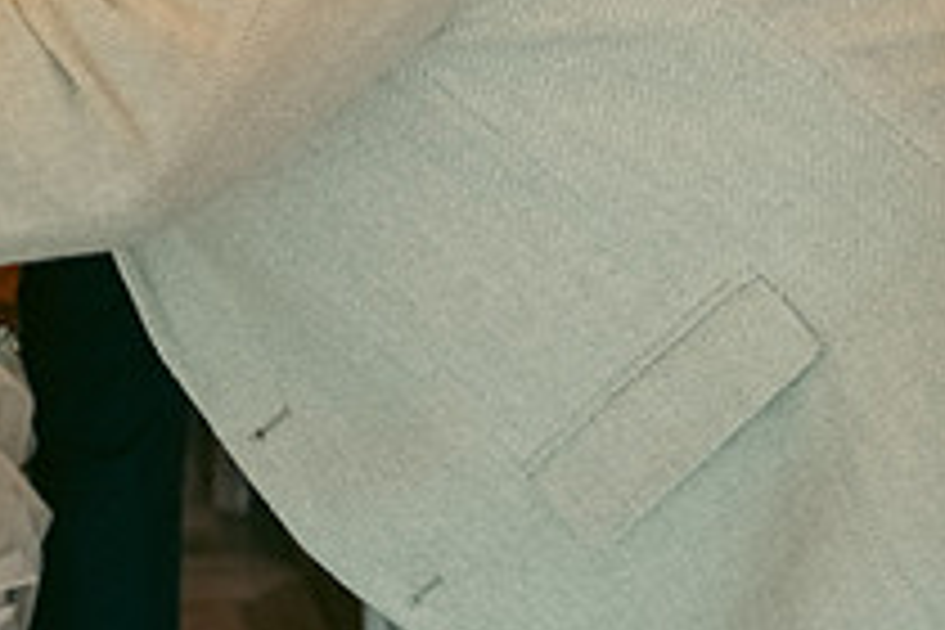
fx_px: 3990
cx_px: -225
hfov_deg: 13.1
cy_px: -43
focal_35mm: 152
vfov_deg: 9.0
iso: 2000
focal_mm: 55
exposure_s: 1/160
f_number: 3.5
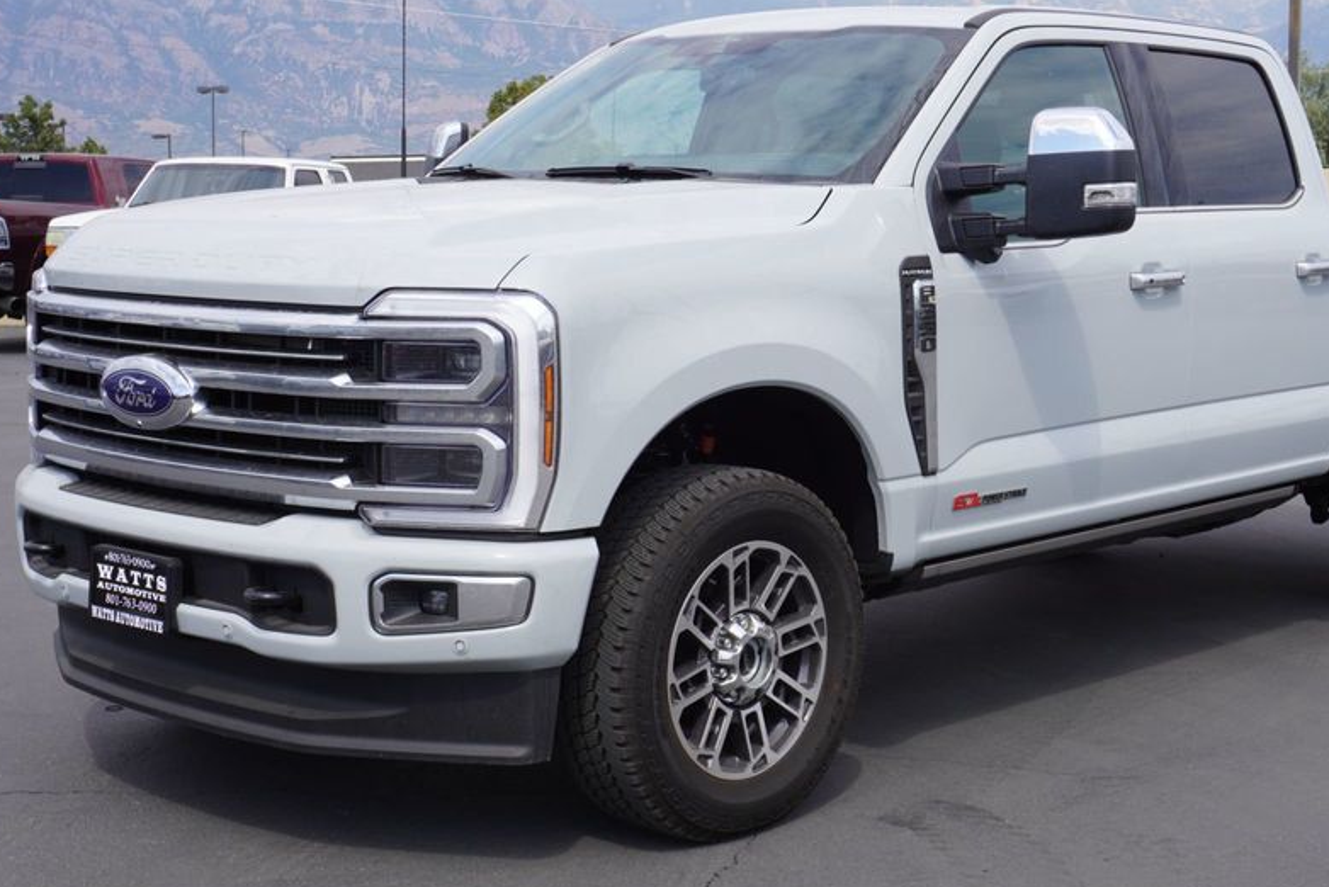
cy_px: 459
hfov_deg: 36.2
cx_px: 763
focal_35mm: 55
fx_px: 2031
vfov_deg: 24.6
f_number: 10
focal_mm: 28
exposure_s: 1/125
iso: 100
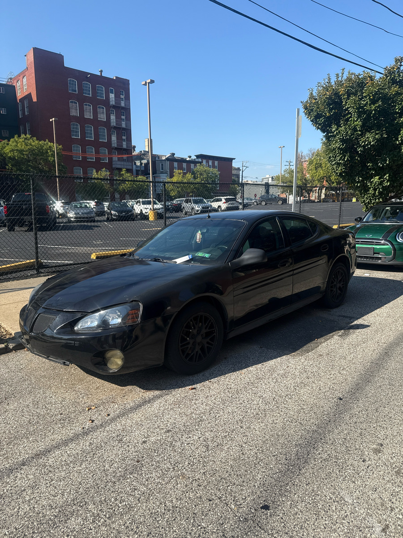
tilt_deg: -9.4
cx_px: 202
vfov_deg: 71.6
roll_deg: +0.2
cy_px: 269
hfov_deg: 56.8
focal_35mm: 24
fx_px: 373
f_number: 1.78
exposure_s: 1/2703
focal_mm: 6.76
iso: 80
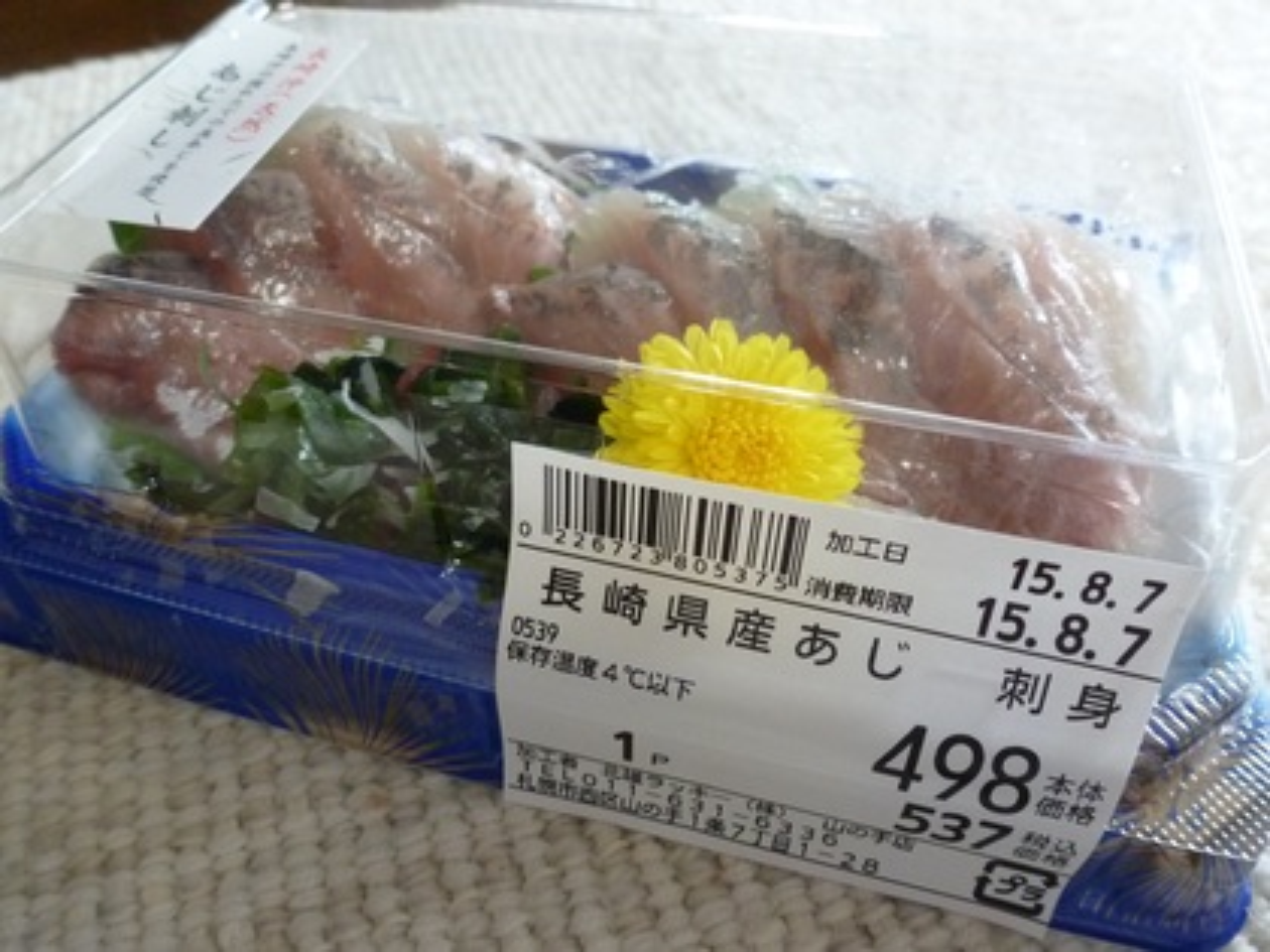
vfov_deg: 56.8
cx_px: 635
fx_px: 881
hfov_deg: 71.6
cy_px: 476
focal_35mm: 24
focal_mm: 4.3
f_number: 3.3
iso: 400
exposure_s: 1/50
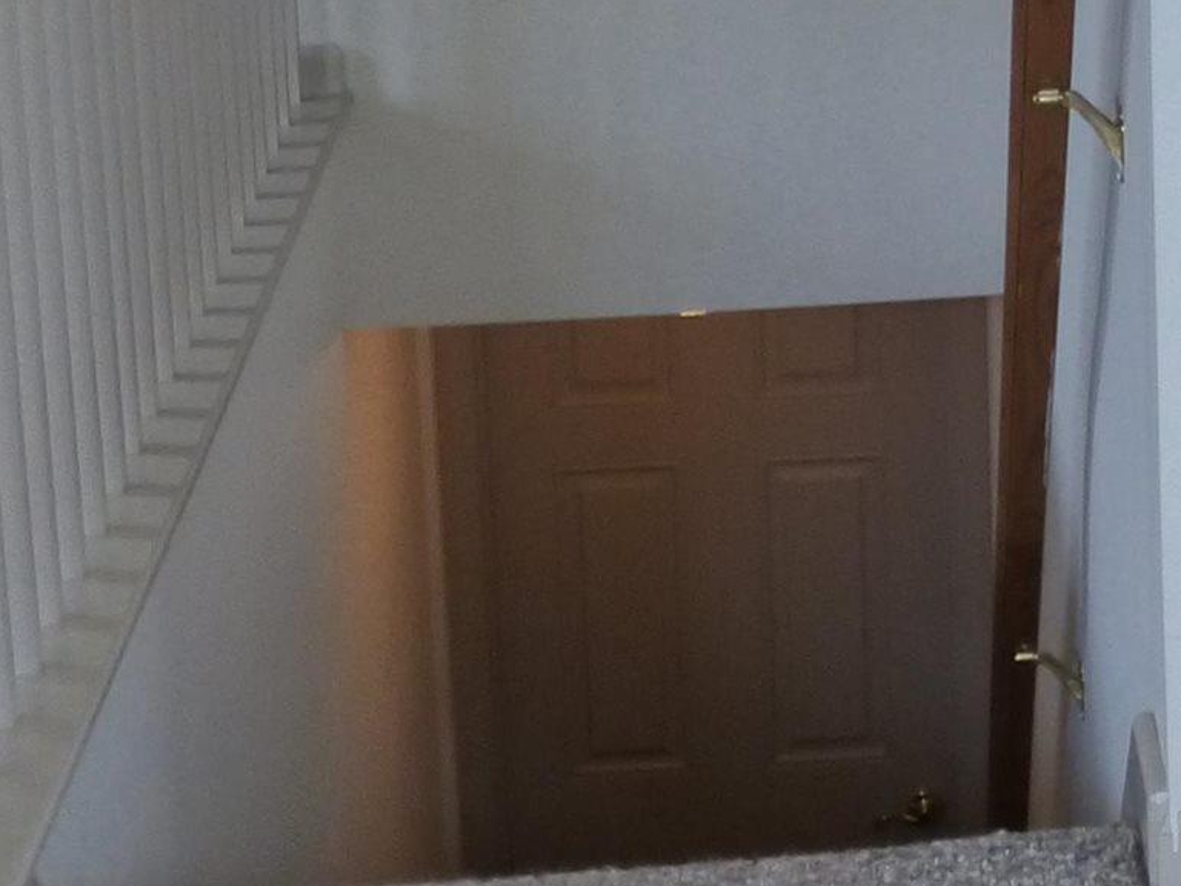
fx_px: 4231
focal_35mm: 124
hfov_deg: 15.2
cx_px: 1524
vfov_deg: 11.7
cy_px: -198
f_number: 3.3
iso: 320
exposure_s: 1/100
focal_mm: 5.53
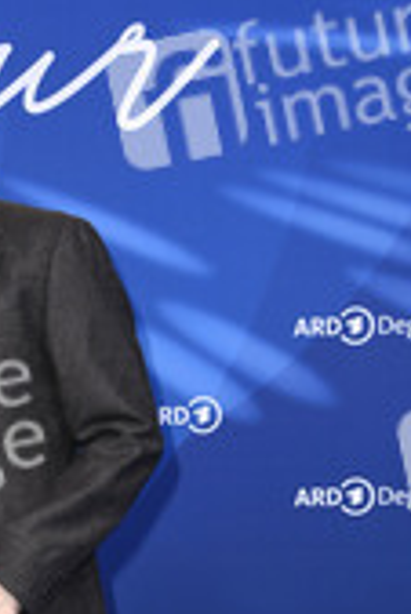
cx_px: -36
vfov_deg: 14.7
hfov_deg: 9.9
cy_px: 629
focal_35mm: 137
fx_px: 2341
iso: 1250
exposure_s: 1/250
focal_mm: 58
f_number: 5.6
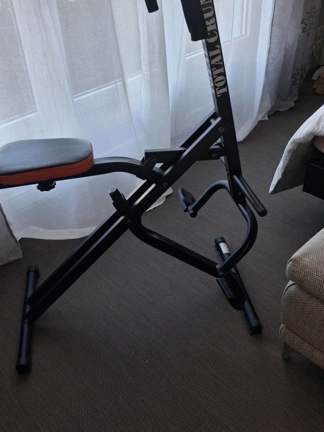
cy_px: 187
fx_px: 412
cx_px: 127
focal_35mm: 33
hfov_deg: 42.7
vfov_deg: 55.2
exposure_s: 1/120
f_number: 1.8
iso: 160
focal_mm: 4
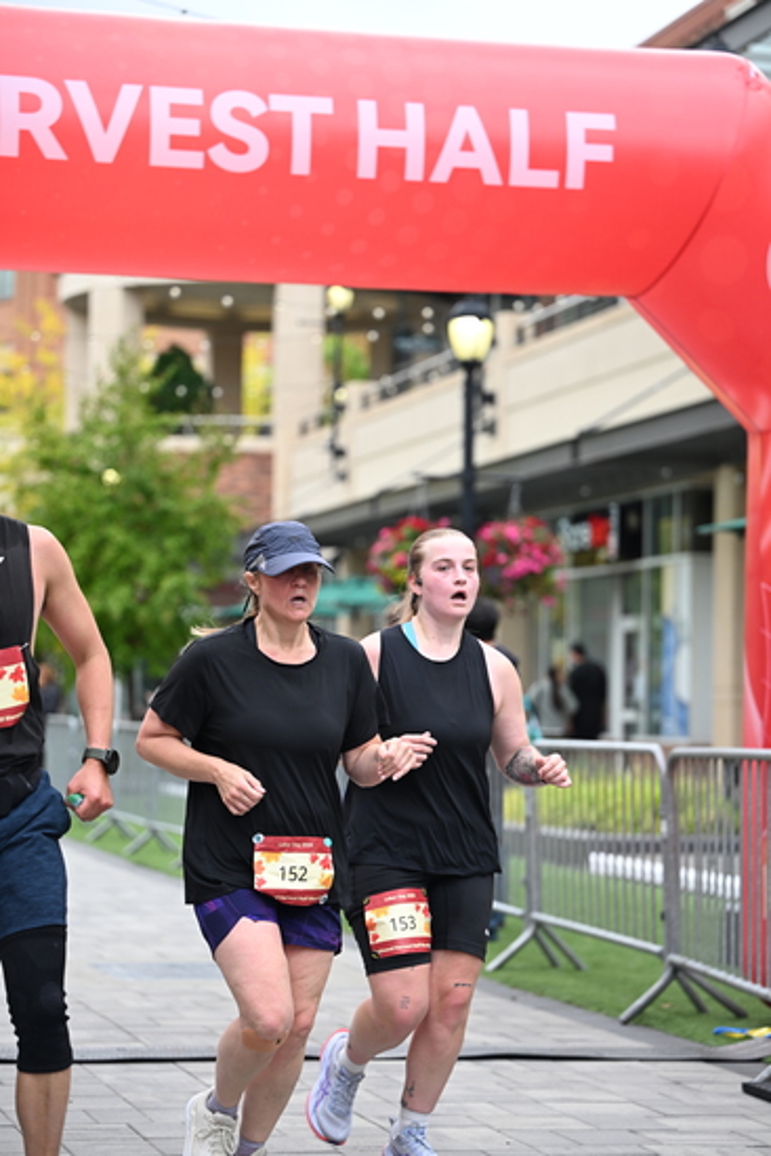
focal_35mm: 91
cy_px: 578
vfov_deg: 22.4
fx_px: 2921
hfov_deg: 15.0
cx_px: 386
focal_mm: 91
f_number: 2.8
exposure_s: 1/2000
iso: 640
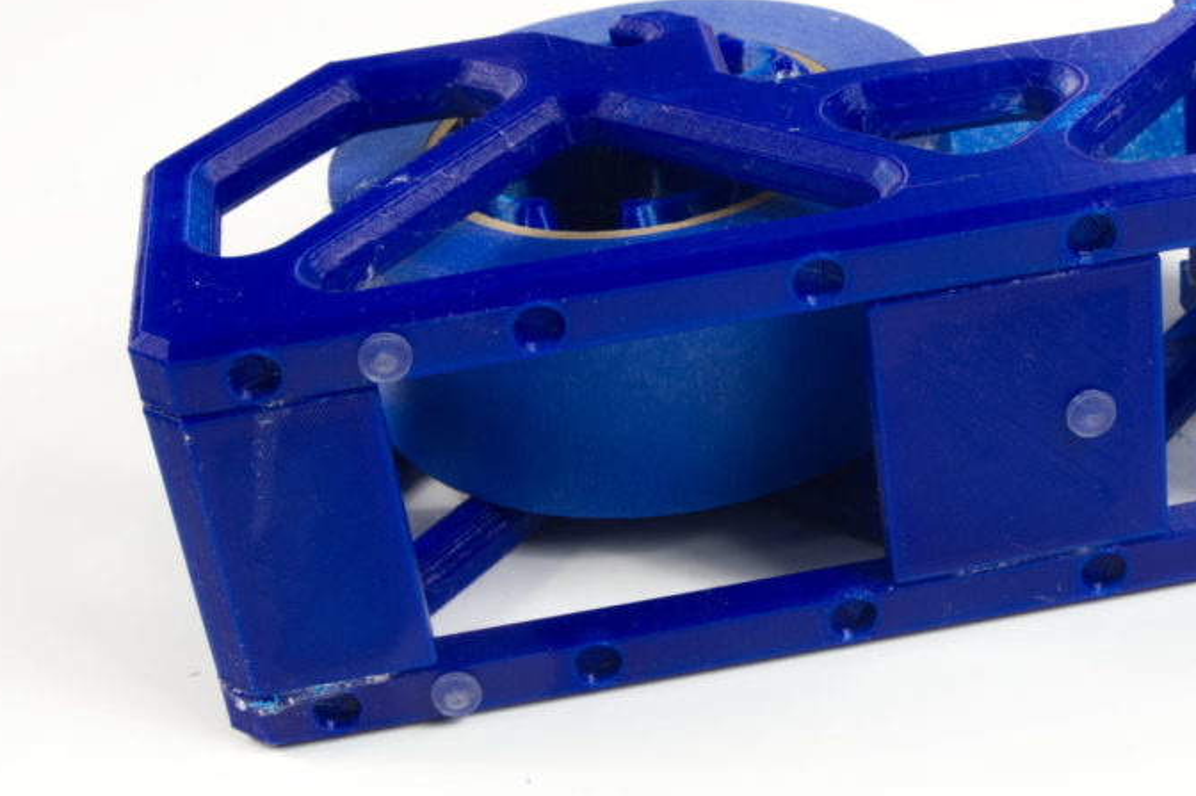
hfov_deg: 26.8
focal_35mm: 75
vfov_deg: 18.1
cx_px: 842
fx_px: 2490
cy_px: 315
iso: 200
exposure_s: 1/15
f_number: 14
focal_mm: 28
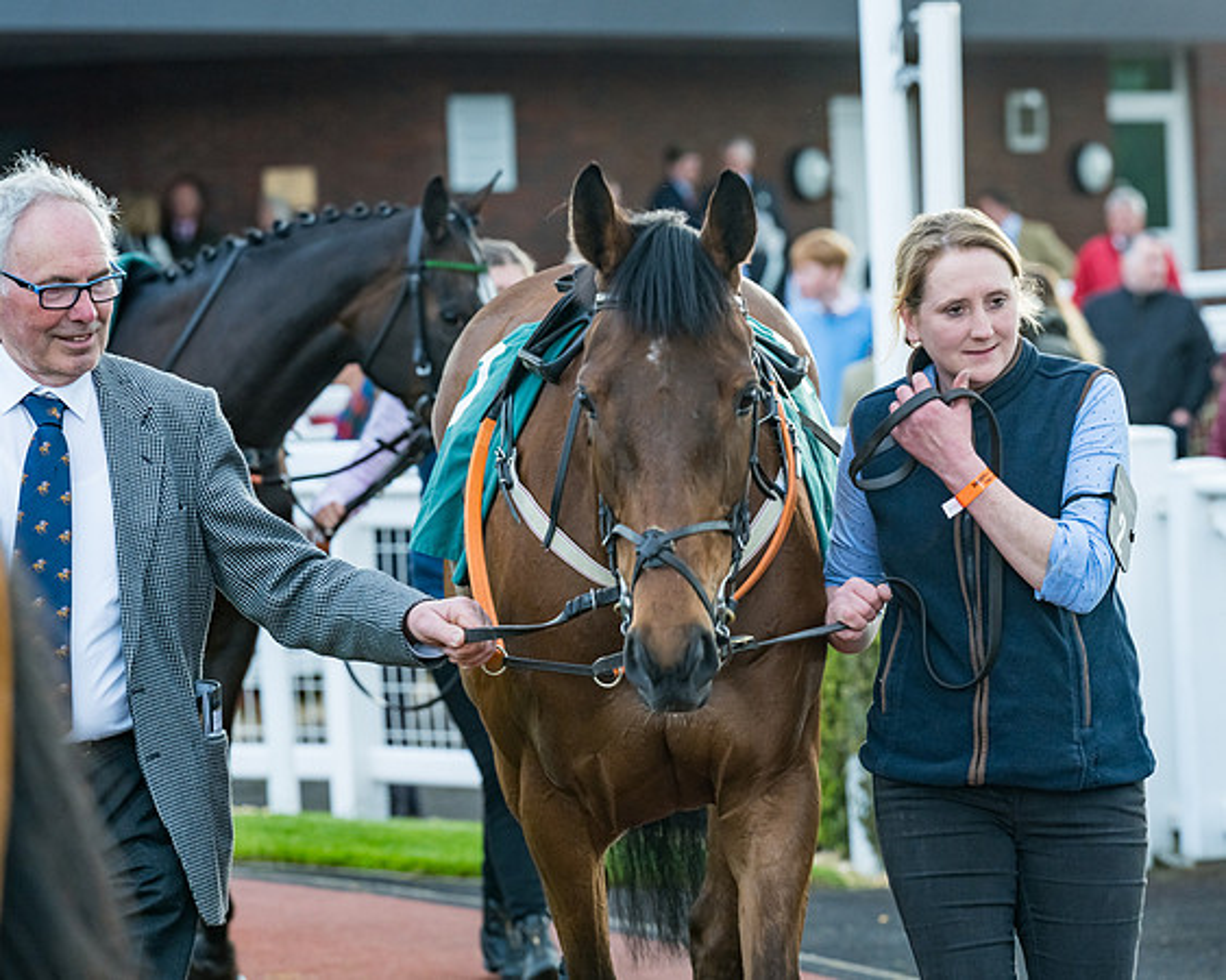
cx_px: 869
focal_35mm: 180
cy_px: 444
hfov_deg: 10.7
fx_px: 6518
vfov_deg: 8.6
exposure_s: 1/250
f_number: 5
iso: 1000
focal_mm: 135
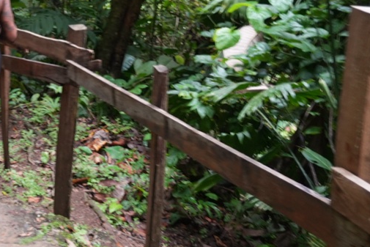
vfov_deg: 17.2
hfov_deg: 24.7
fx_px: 781
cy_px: -42
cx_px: -45
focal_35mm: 76
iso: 400
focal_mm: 16
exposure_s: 1/30
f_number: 3.5
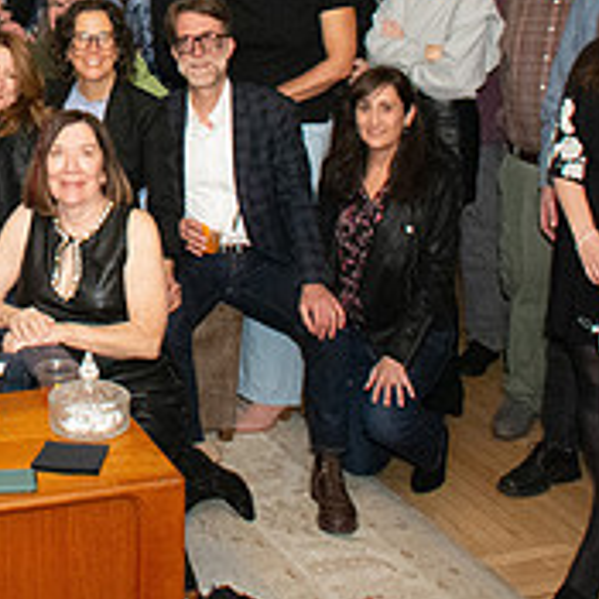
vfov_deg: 21.8
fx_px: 1488
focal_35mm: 76
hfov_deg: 21.4
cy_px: -19
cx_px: -86
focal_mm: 18
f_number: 9
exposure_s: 1/125
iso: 5000
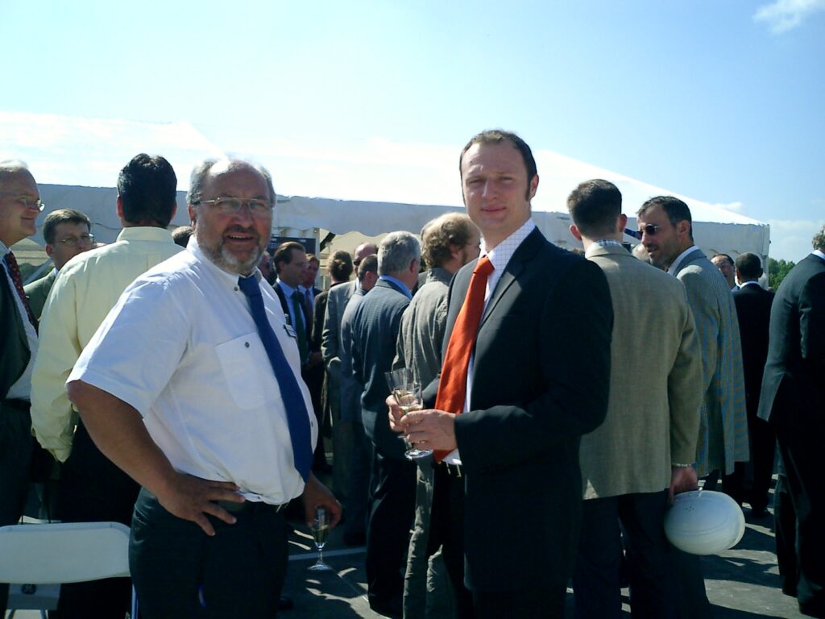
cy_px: 310
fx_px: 858
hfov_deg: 51.4
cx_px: 412
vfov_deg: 39.7
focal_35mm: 36
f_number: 3.2
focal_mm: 7.5
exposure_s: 1/1600
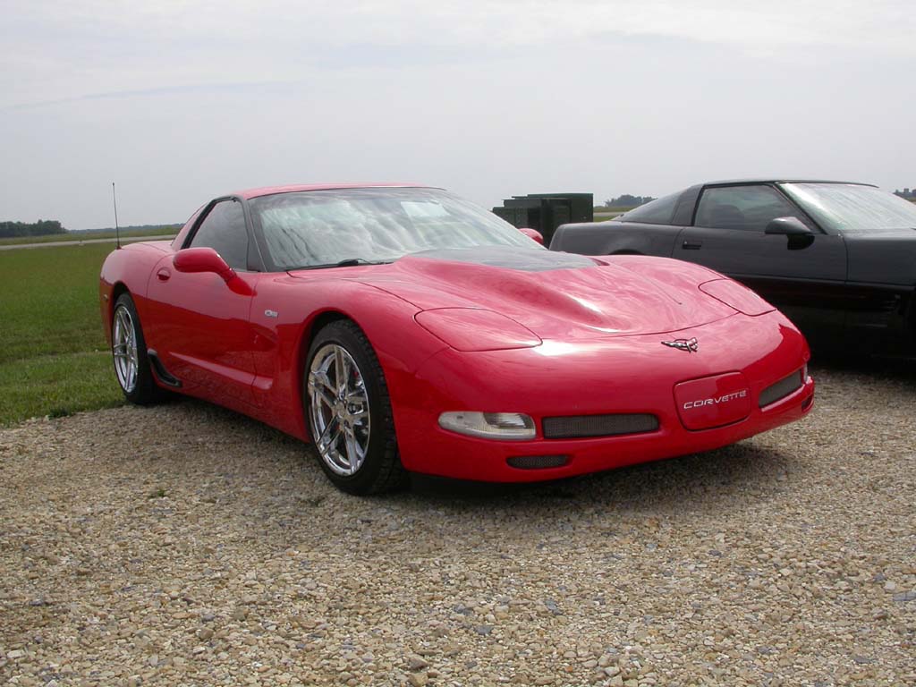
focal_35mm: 38
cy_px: 344
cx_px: 458
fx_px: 1006
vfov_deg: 37.7
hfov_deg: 49.0
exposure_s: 1/437
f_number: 7.5
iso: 100
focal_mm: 7.85
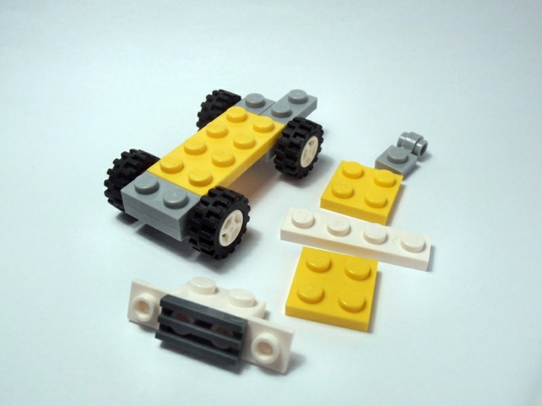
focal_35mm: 37
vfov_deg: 38.7
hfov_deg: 50.1
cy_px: 203
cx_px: 271
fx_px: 579
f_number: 3.9
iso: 80
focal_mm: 6.61
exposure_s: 1/100
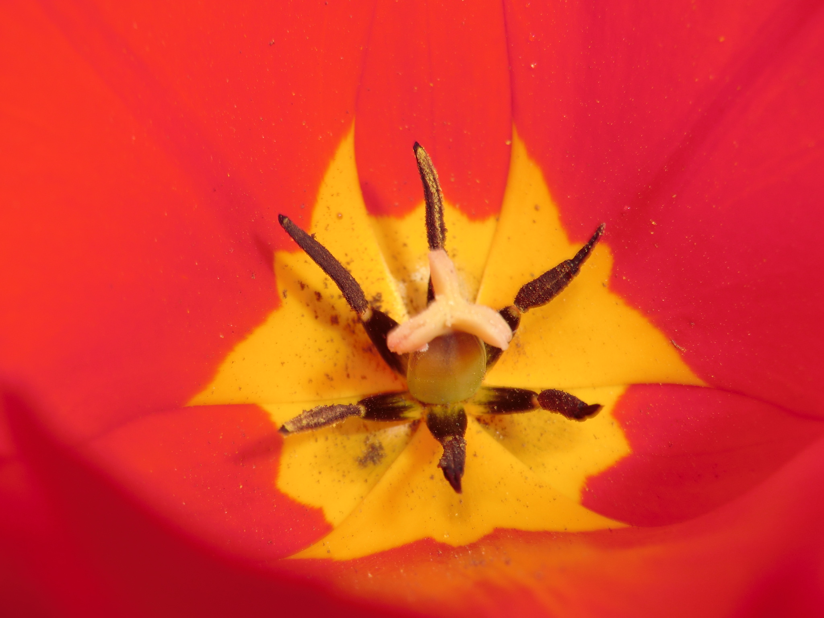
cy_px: 309
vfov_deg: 36.0
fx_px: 952
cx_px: 412
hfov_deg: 46.8
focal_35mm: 40
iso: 64
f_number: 3.8
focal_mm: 7.1
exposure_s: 1/60
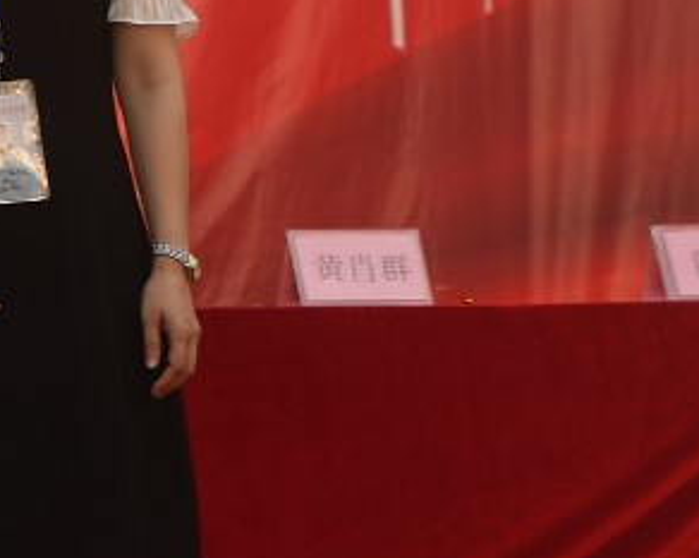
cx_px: -1463
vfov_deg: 6.9
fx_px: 4547
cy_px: -381
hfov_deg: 7.6
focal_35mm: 220
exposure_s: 1/400
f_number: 4
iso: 100
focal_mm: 24
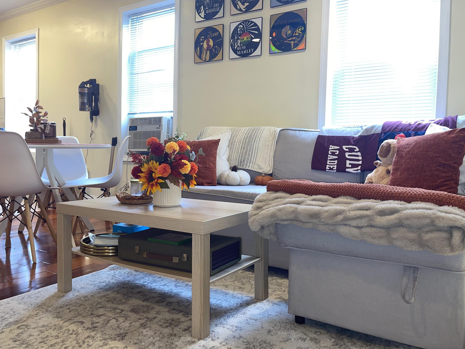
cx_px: 206
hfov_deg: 63.3
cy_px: 166
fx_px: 376
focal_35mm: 28
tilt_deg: -3.2
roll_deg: -1.9
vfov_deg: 49.7
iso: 50
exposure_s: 1/23
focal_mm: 5.1
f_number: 1.6
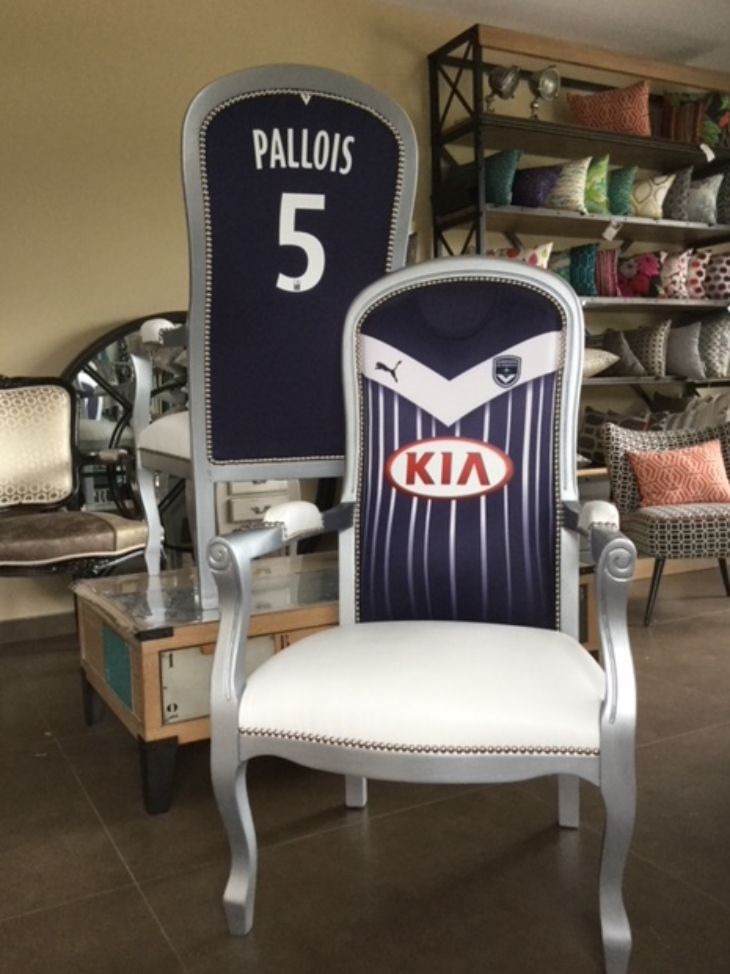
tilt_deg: -6.9
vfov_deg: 56.8
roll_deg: -0.2
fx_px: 900
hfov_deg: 44.2
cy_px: 500
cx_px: 369
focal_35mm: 32
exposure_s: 1/33
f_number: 2.4
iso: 125
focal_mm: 3.3
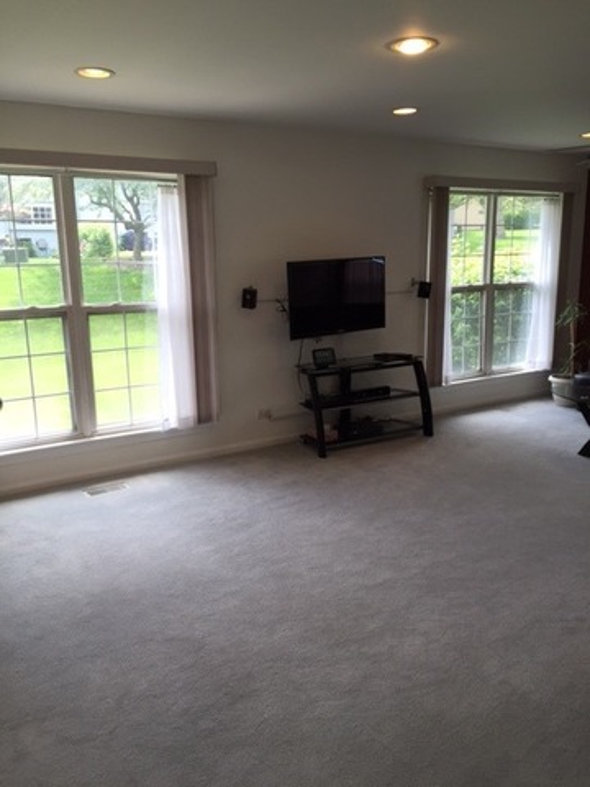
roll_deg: +0.3
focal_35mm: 29
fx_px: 659
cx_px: 295
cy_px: 394
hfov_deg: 48.2
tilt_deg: -13.2
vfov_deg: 61.7
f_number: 2.2
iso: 32
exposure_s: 1/120
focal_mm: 4.15
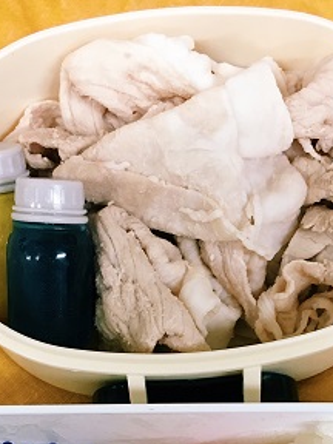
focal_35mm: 67
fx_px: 859
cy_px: 510
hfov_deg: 21.9
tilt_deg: -82.5
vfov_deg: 26.3
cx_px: 191
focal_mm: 4.15
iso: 80
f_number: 2.2
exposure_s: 1/30
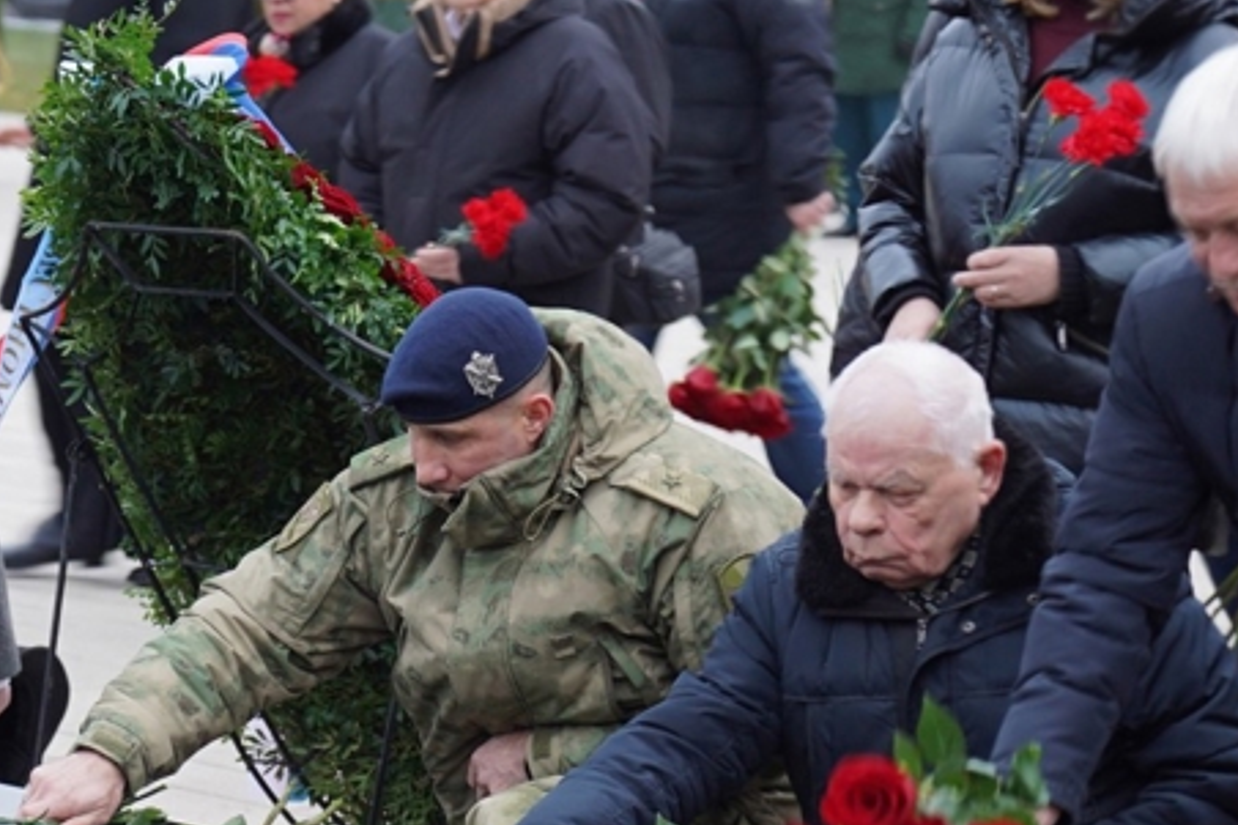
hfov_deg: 22.9
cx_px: 337
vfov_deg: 15.4
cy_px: 652
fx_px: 3025
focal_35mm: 88
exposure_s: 1/60
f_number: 2.8
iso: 200
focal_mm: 53
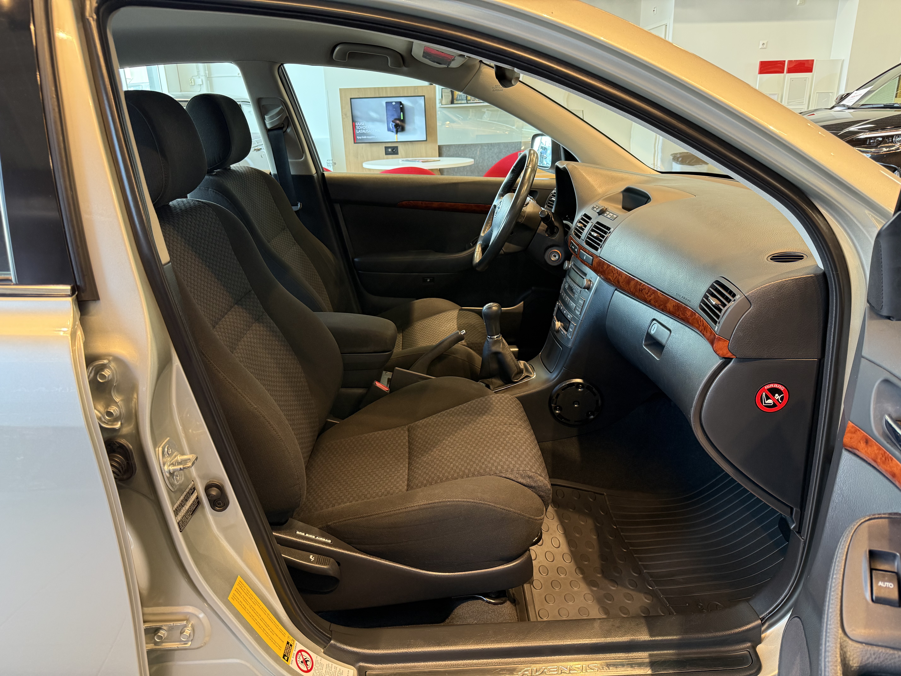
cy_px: 338
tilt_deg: -19.7
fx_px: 625
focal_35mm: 24
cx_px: 450
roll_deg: +1.8
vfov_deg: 56.8
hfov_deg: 71.6
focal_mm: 6.76
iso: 250
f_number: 1.78
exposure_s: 1/50
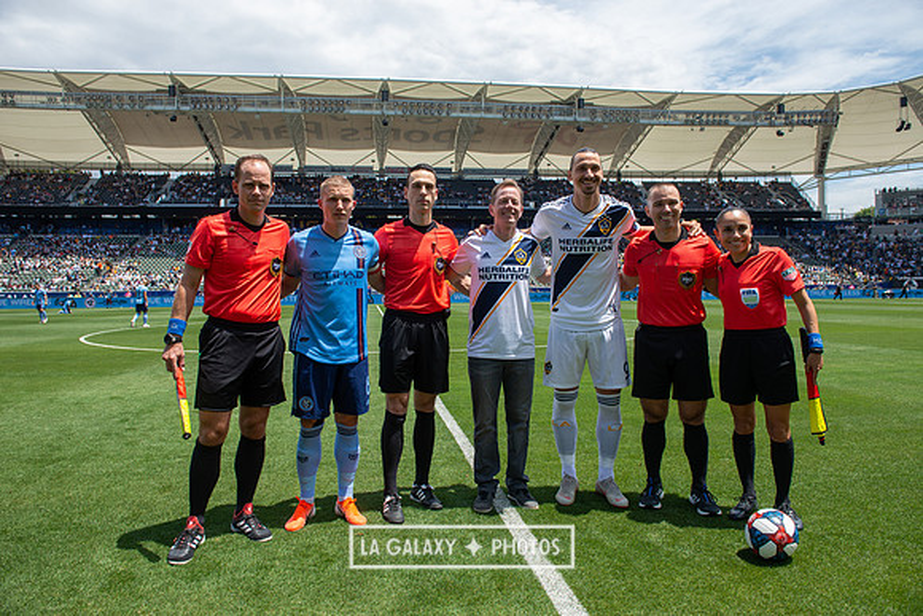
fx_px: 615
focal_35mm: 24
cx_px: 462
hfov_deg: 73.7
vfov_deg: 53.2
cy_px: 308
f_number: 5.6
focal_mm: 24
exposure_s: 1/1000
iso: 200
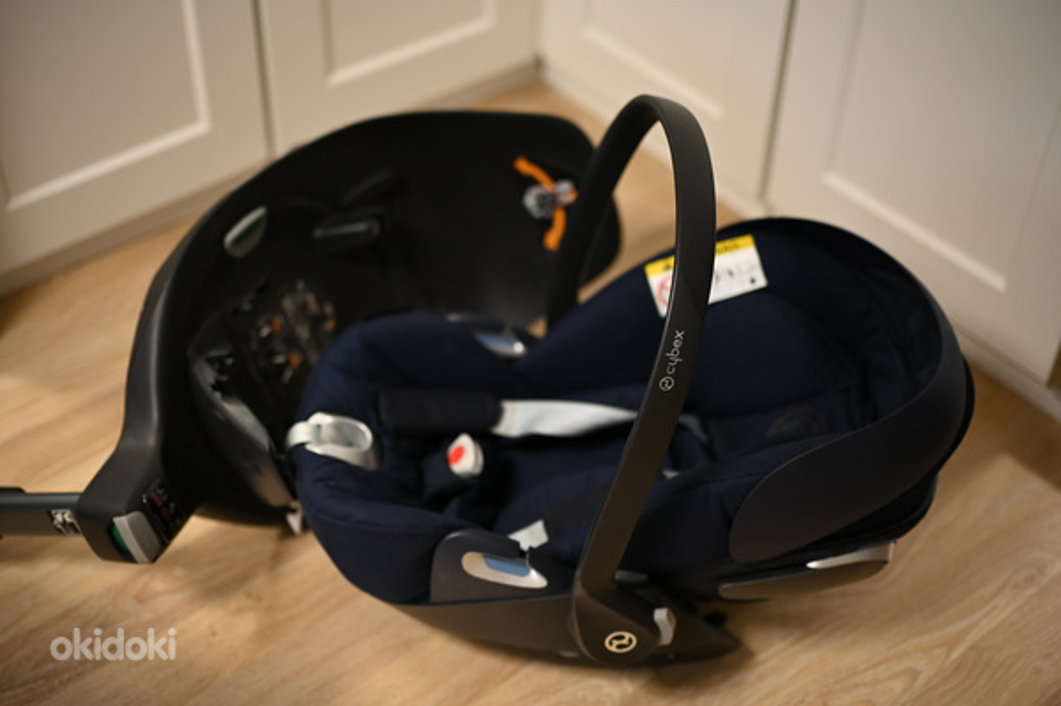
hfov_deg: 39.6
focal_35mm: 50
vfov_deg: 26.9
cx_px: 530
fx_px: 1472
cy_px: 353
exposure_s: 1/125
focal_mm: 50
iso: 500
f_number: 1.6
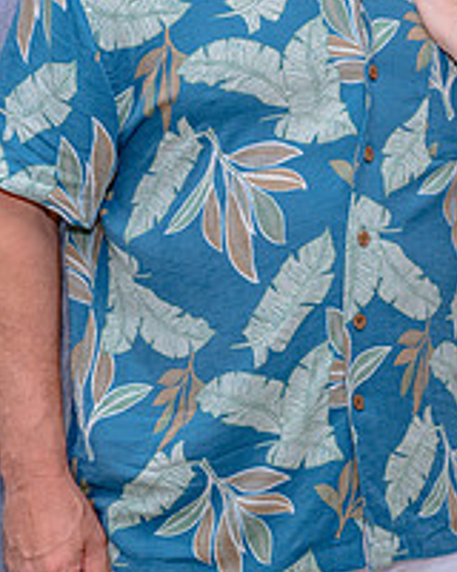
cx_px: 543
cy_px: 123
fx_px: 2249
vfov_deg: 14.4
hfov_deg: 11.4
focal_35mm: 133
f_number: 3.5
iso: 800
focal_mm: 39
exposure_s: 1/400
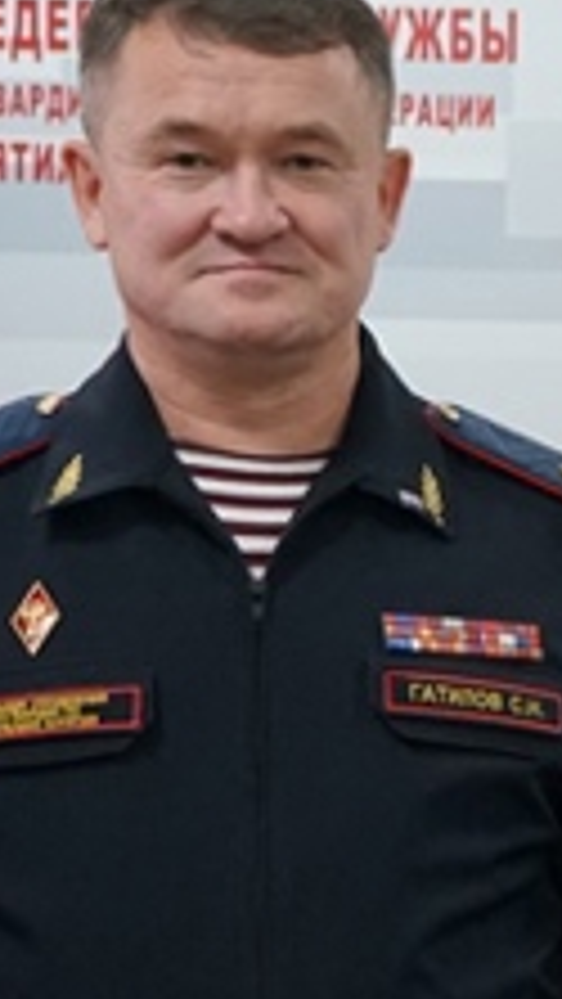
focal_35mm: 133
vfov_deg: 16.1
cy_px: 639
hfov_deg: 8.7
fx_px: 3515
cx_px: 1102
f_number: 4
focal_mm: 25
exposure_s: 1/160
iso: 2000
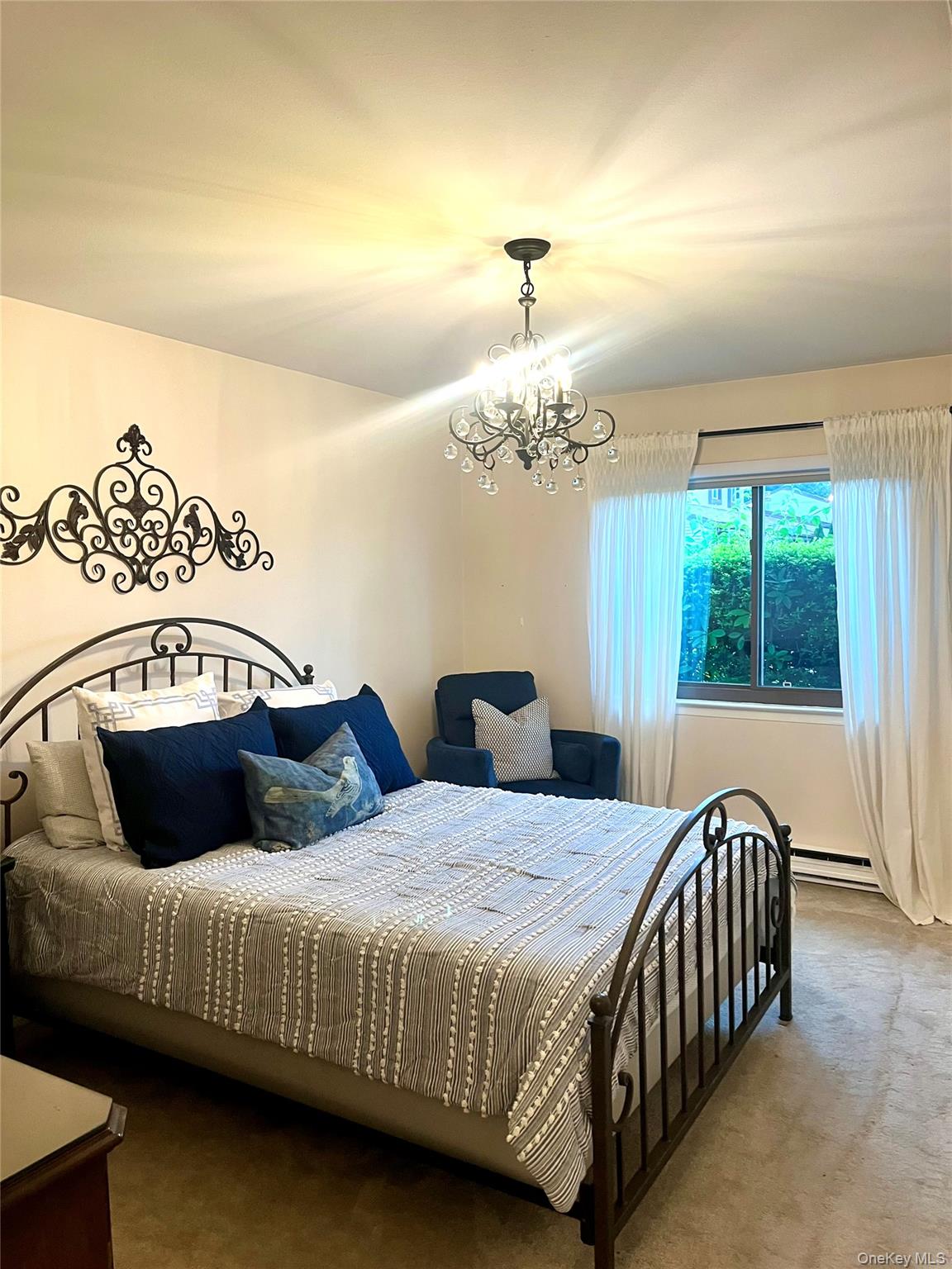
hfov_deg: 53.1
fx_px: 953
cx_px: 476
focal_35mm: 26
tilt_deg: -1.0
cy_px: 634
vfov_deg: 67.3
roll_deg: +0.7
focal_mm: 5.1
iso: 125
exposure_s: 1/60
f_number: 1.6
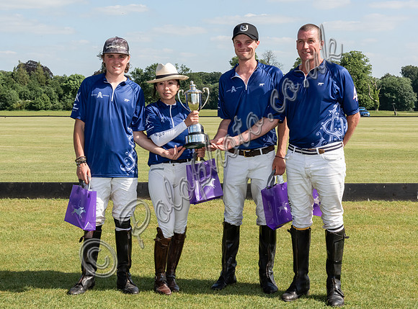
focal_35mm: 67
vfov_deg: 21.7
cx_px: 134
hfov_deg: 28.9
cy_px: 120
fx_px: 805
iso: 640
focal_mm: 50
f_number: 18
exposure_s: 1/250
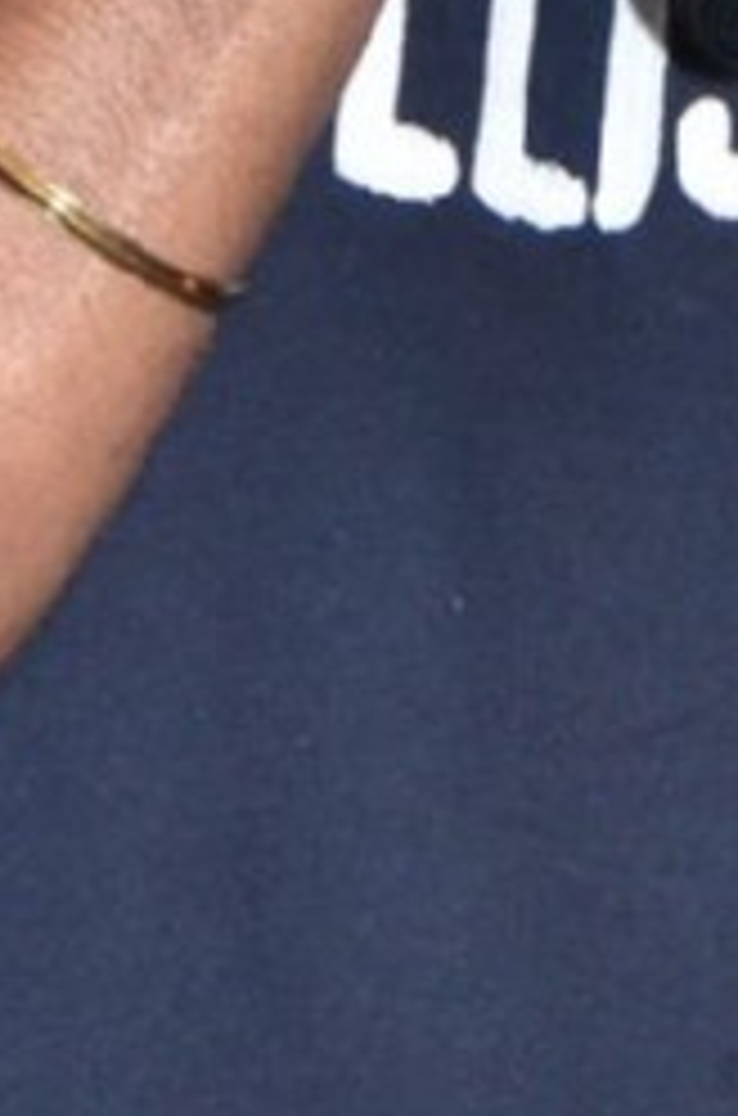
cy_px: 920
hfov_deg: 1.4
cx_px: 486
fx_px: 29623
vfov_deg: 2.2
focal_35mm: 958
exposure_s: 1/125
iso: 1000
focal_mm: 105
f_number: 5.6
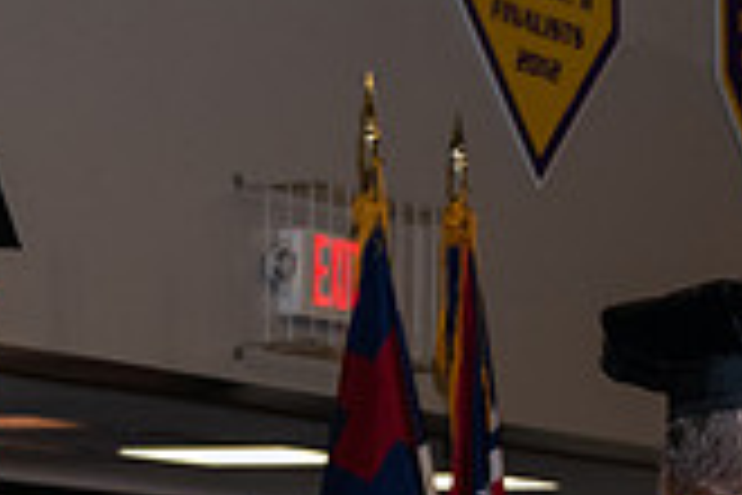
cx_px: 1165
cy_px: 821
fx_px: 4204
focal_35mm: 204
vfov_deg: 6.6
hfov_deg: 9.7
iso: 1600
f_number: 6.3
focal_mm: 58
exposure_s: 1/200
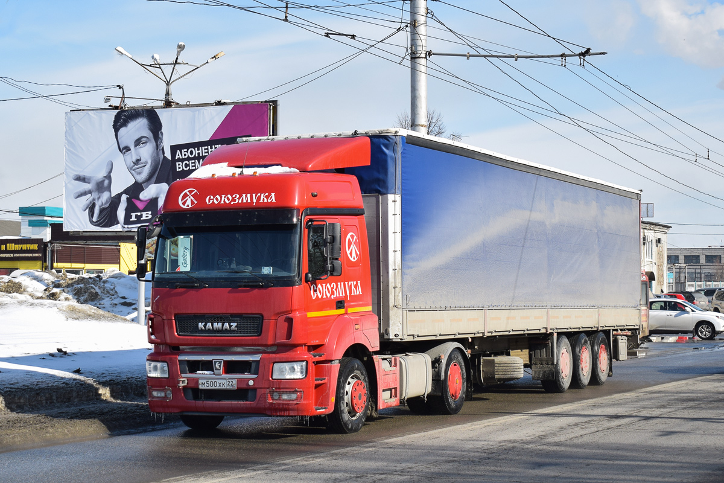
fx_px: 1056
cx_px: 362
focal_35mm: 52
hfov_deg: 37.9
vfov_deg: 25.8
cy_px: 242
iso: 200
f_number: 5.6
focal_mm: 35
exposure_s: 1/1000
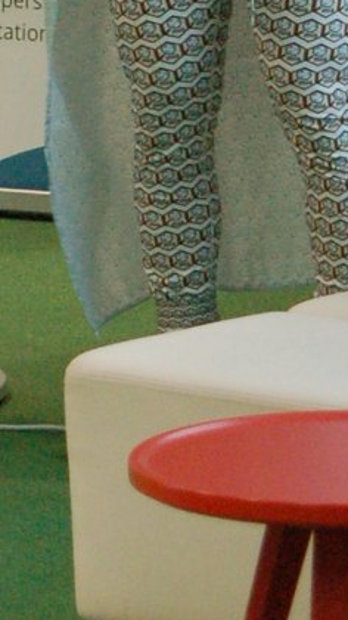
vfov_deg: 5.7
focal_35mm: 374
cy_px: -176
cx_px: -223
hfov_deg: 3.2
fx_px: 6140
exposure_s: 1/125
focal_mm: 50
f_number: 3.2
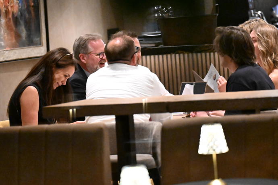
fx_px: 2316
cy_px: 92
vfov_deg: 4.6
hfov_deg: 6.9
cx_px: 139
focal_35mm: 300
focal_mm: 200
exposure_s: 1/640
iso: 20000
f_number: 2.8
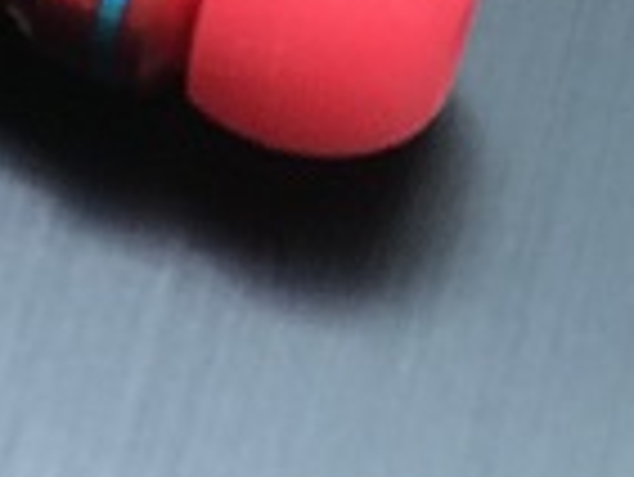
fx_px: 5939
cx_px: -148
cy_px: -662
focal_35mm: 324
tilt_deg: -49.2
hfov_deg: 6.1
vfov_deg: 4.5
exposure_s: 1/50
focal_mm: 6.6
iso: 32
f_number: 2.8
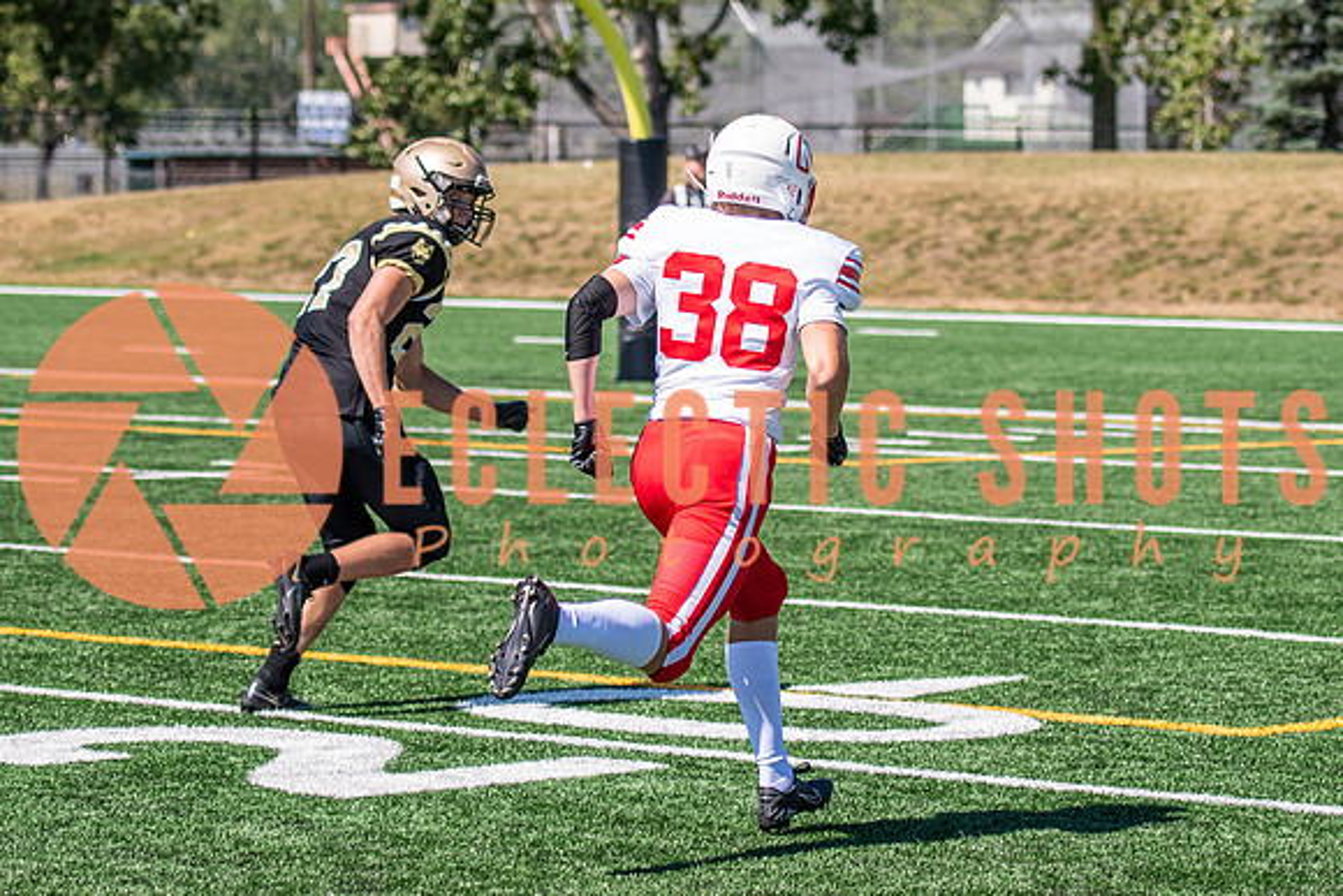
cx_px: 672
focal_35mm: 165
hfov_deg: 12.5
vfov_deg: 8.3
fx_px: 6144
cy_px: 346
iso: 160
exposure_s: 1/2500
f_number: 2.8
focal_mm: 70
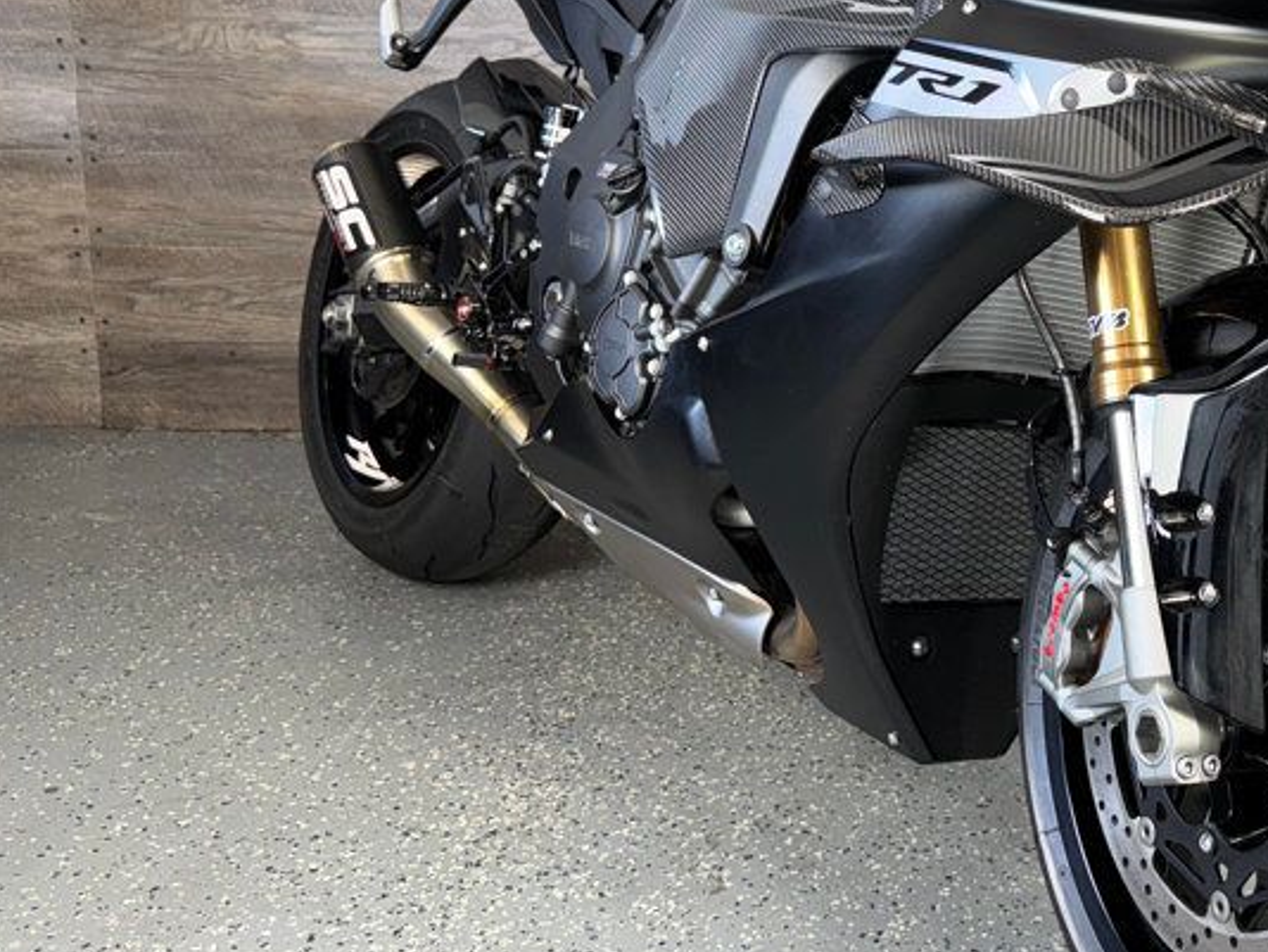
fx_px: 1686
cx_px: 1016
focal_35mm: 46
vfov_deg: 31.1
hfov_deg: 39.6
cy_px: 256
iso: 64
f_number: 1.78
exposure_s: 1/27
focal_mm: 6.76
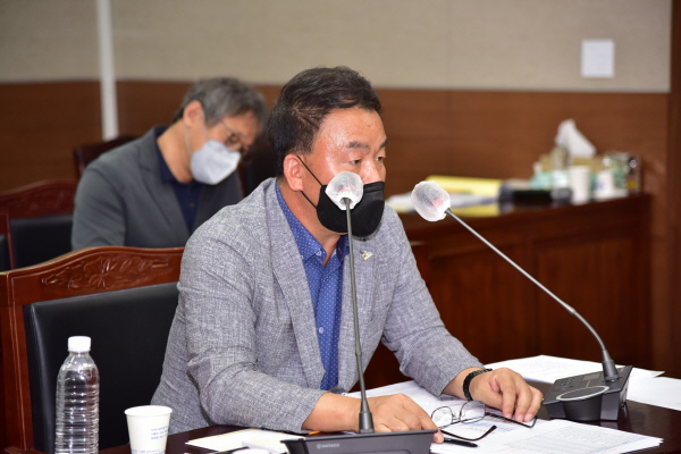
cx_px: 340
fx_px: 2270
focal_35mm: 120
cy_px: 227
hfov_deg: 17.1
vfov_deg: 11.4
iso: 1000
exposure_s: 1/160
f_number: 4
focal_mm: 120
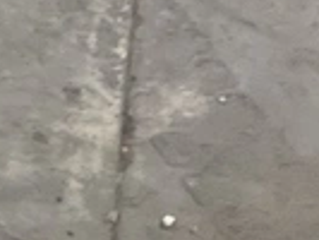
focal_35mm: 164
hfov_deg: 10.2
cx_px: -480
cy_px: -150
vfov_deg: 8.8
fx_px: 1513
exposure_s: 1/30
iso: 320
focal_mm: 3
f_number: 1.8
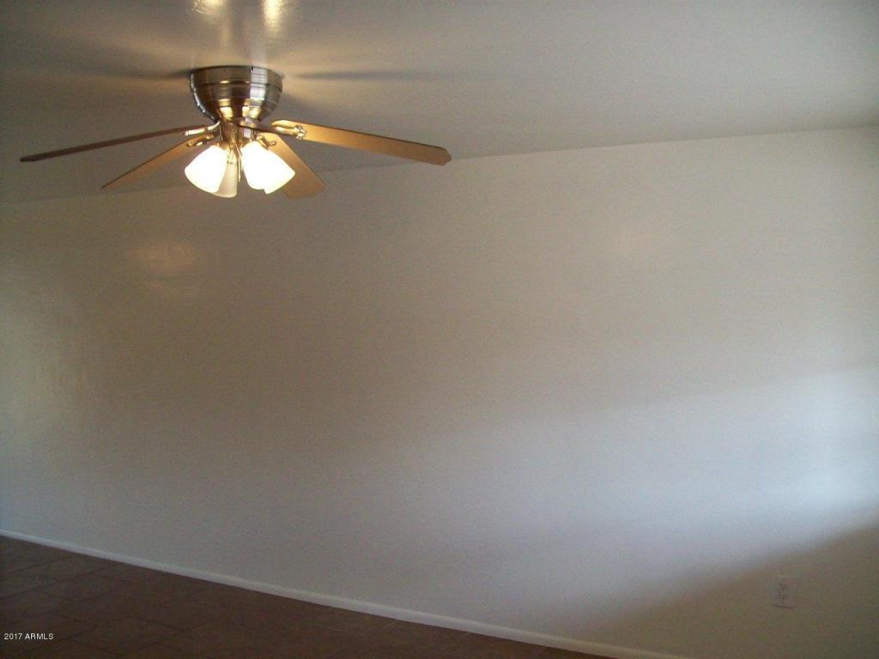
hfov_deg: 51.4
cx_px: 440
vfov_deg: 39.7
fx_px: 914
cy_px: 330
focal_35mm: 36
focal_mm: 6
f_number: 2.7
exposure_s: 1/64
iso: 152
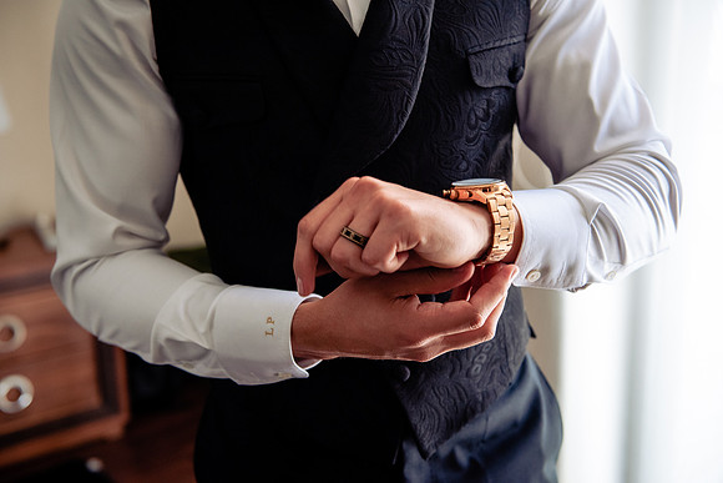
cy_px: 242
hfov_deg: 41.1
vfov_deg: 28.1
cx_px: 362
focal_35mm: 48
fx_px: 964
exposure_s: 1/100
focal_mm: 48
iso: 1250
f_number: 3.5
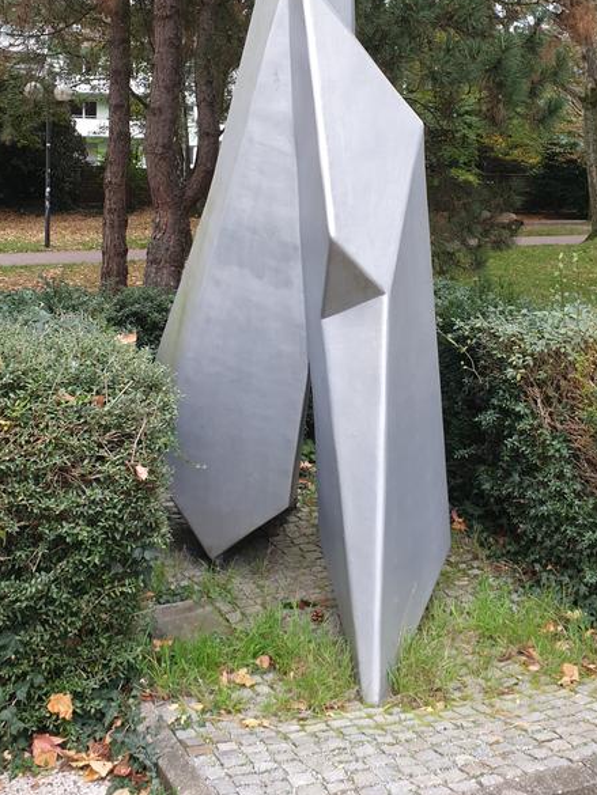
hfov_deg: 35.9
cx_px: 323
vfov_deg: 45.2
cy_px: 202
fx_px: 919
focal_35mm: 40
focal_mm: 4.3
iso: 80
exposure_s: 1/100
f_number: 2.4
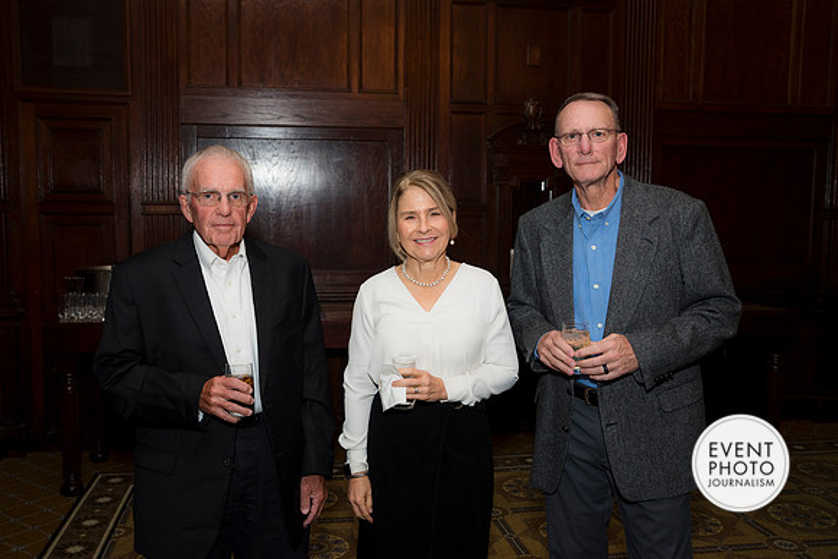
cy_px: 280
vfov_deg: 37.9
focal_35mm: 35
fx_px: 815
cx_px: 419
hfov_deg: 54.4
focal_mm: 35
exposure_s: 1/125
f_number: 5.6
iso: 800
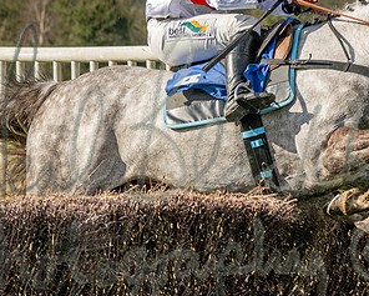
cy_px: 52
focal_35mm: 313
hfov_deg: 6.2
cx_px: 280
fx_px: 3419
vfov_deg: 4.9
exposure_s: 1/1600
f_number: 4
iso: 200
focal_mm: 76
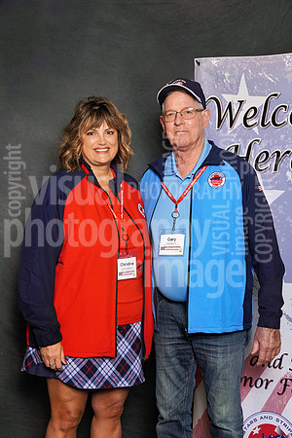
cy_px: 219
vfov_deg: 28.1
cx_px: 146
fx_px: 876
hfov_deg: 18.9
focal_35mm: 72
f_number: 8
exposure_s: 1/100
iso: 640
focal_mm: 48
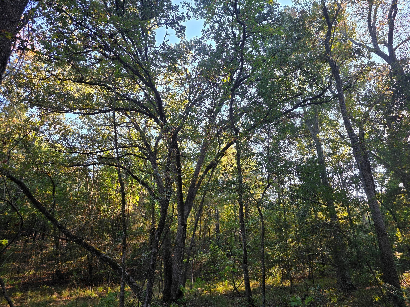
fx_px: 272
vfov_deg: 58.9
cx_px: 205
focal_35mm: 23
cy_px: 154
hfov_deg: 73.9
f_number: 1.7
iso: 32
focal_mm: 6.3
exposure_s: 1/180
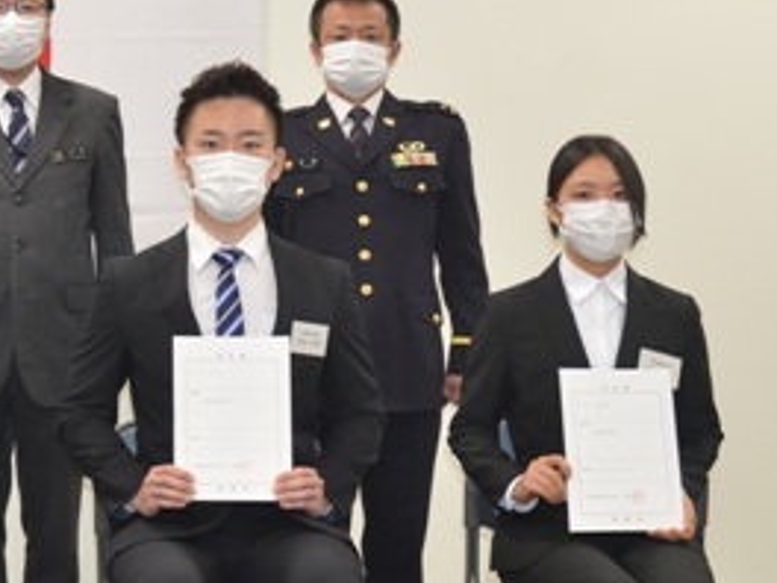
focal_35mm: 94
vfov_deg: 15.7
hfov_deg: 20.1
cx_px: -26
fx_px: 2114
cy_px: 271
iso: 400
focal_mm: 27
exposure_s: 1/60
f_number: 4
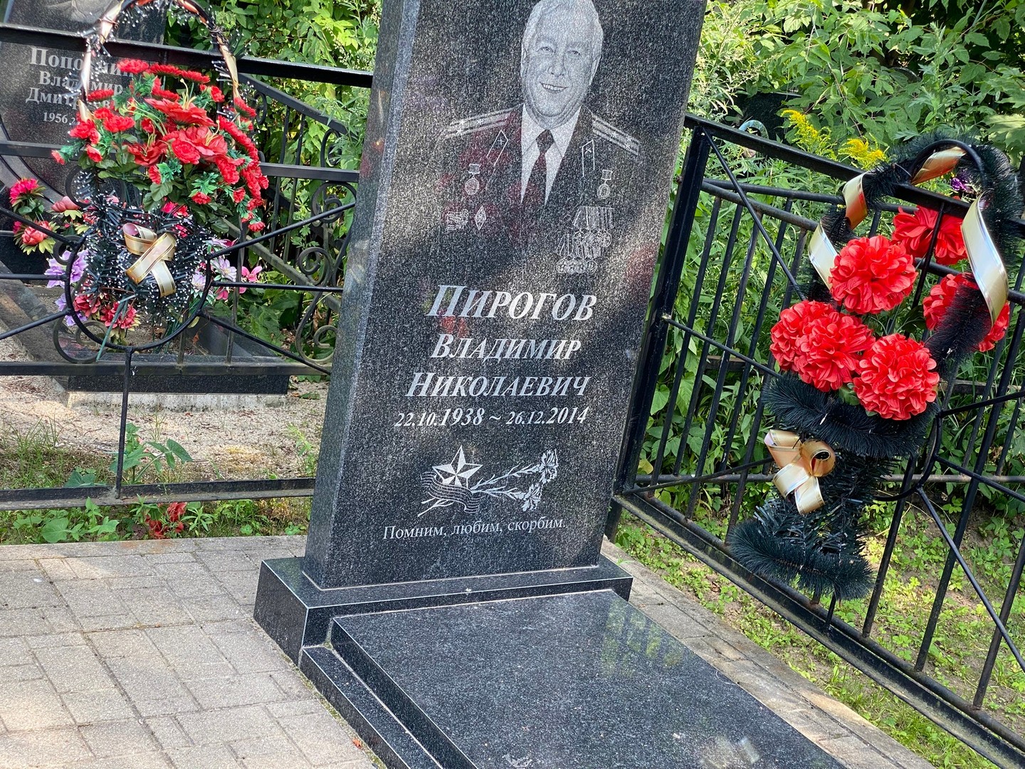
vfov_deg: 28.0
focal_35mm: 52
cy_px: 384
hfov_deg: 36.8
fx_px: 1540
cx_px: 512
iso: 25
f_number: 2
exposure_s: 1/122
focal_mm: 6
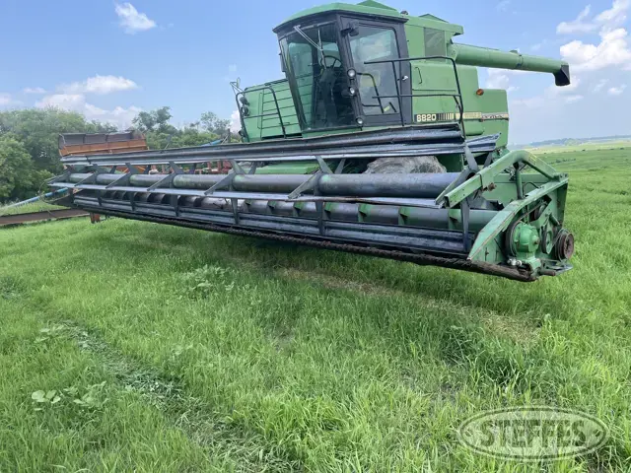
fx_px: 474
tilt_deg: -7.5
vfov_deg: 53.1
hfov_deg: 67.3
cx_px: 316
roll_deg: +3.2
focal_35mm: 26
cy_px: 236
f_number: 1.6
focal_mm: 4.2
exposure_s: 1/855
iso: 32
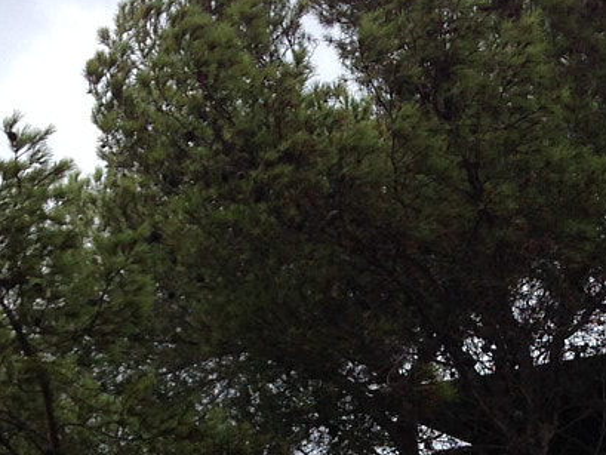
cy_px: 858
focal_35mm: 129
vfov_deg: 10.7
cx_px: 686
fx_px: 2259
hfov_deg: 14.9
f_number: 2.4
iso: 50
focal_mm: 4.12
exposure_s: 1/733
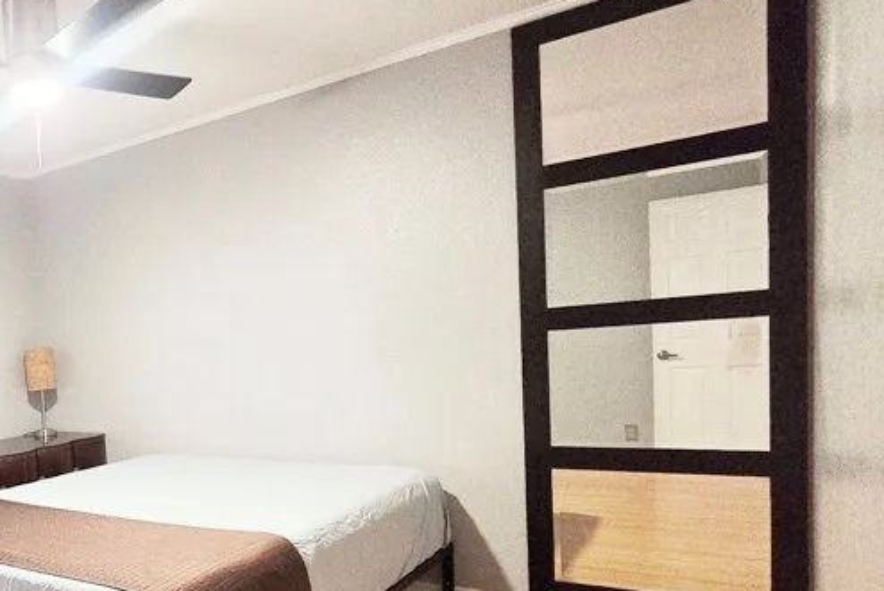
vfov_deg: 45.3
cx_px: 29
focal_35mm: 28
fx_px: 688
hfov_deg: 53.6
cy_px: 421
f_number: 2.2
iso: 640
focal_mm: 2.2
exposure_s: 1/60
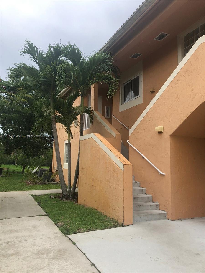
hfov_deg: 49.7
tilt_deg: +7.0
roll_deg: -0.6
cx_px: 102
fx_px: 221
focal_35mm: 28
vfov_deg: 63.4
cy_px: 136
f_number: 1.8
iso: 20
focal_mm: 3.99
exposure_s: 1/528
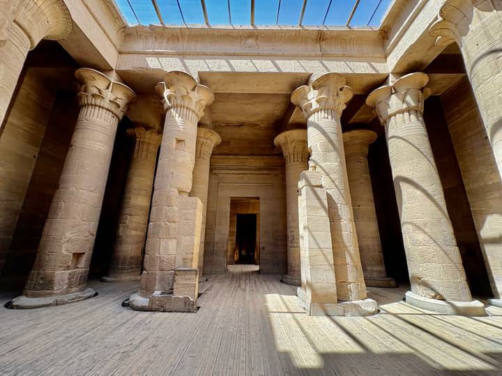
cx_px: 251
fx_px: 203
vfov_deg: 85.7
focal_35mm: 14
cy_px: 188
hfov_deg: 102.1
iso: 64
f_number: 2.2
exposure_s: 1/141
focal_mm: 2.22
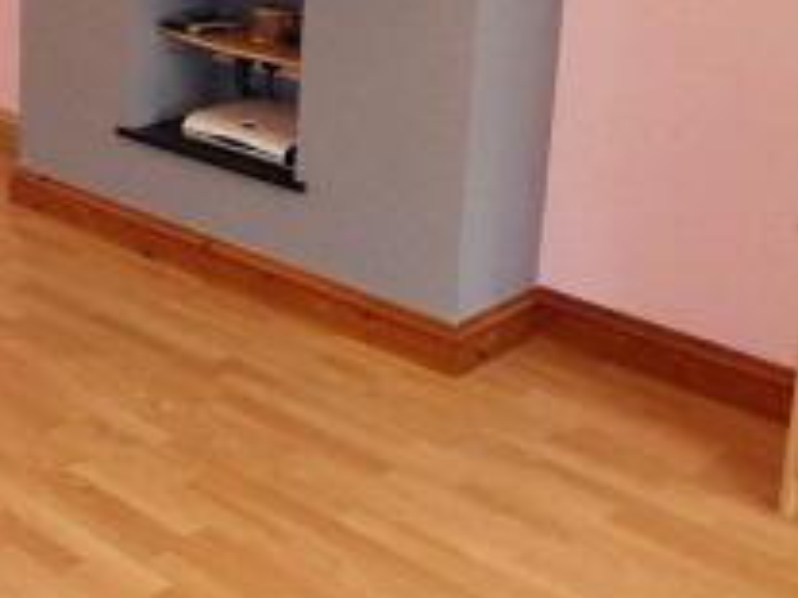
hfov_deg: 28.0
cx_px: -114
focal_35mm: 62
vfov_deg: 22.7
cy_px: 6
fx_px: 1428
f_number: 3.1
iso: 400
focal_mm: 4
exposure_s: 1/45
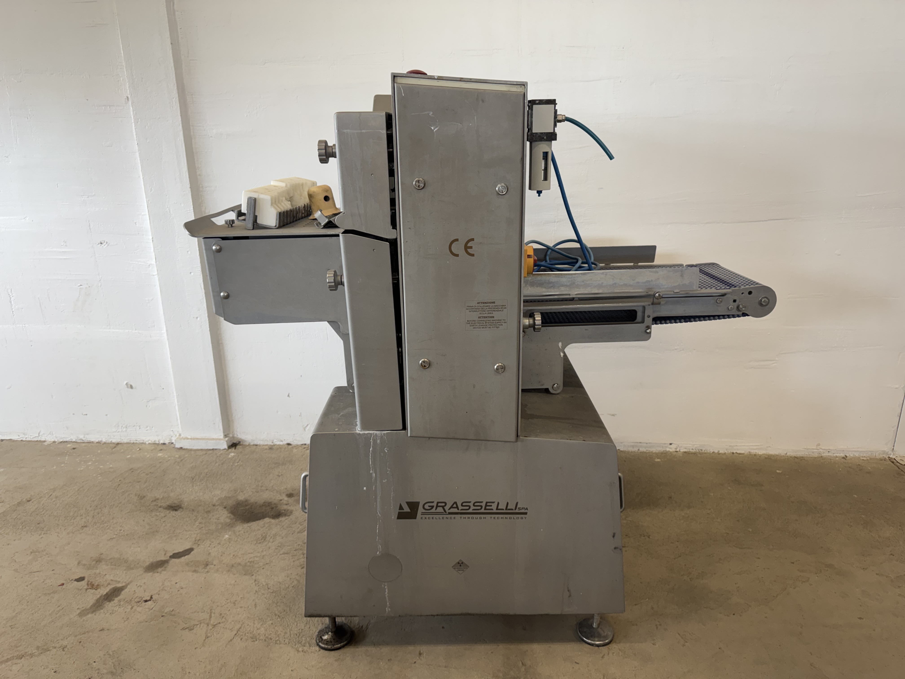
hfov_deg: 71.6
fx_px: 627
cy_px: 340
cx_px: 452
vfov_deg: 56.8
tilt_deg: -17.4
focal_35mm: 24
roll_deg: +1.6
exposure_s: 1/100
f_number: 1.78
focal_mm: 6.76
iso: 80
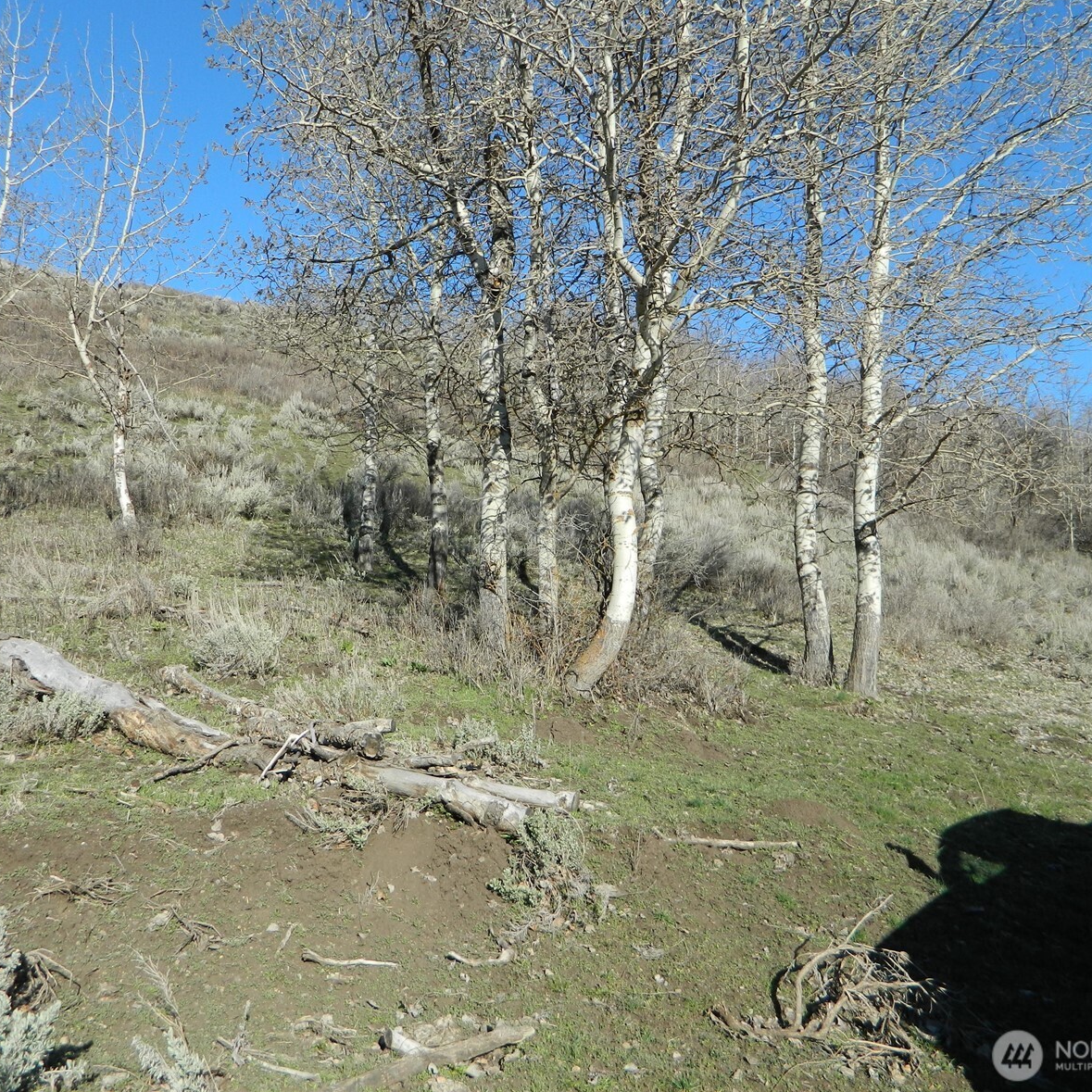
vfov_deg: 54.0
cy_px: 537
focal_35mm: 30
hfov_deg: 53.9
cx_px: 492
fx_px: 1071
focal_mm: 4.5
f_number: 3.1
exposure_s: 1/800
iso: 80
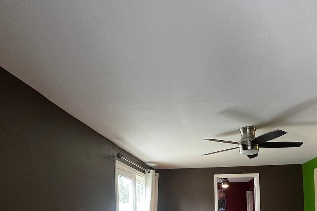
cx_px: 221
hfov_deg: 64.9
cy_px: 206
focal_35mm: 27
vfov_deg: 42.1
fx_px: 238
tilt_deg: -0.6
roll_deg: +1.4
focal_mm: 1.57
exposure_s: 1/99
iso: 160
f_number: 1.8
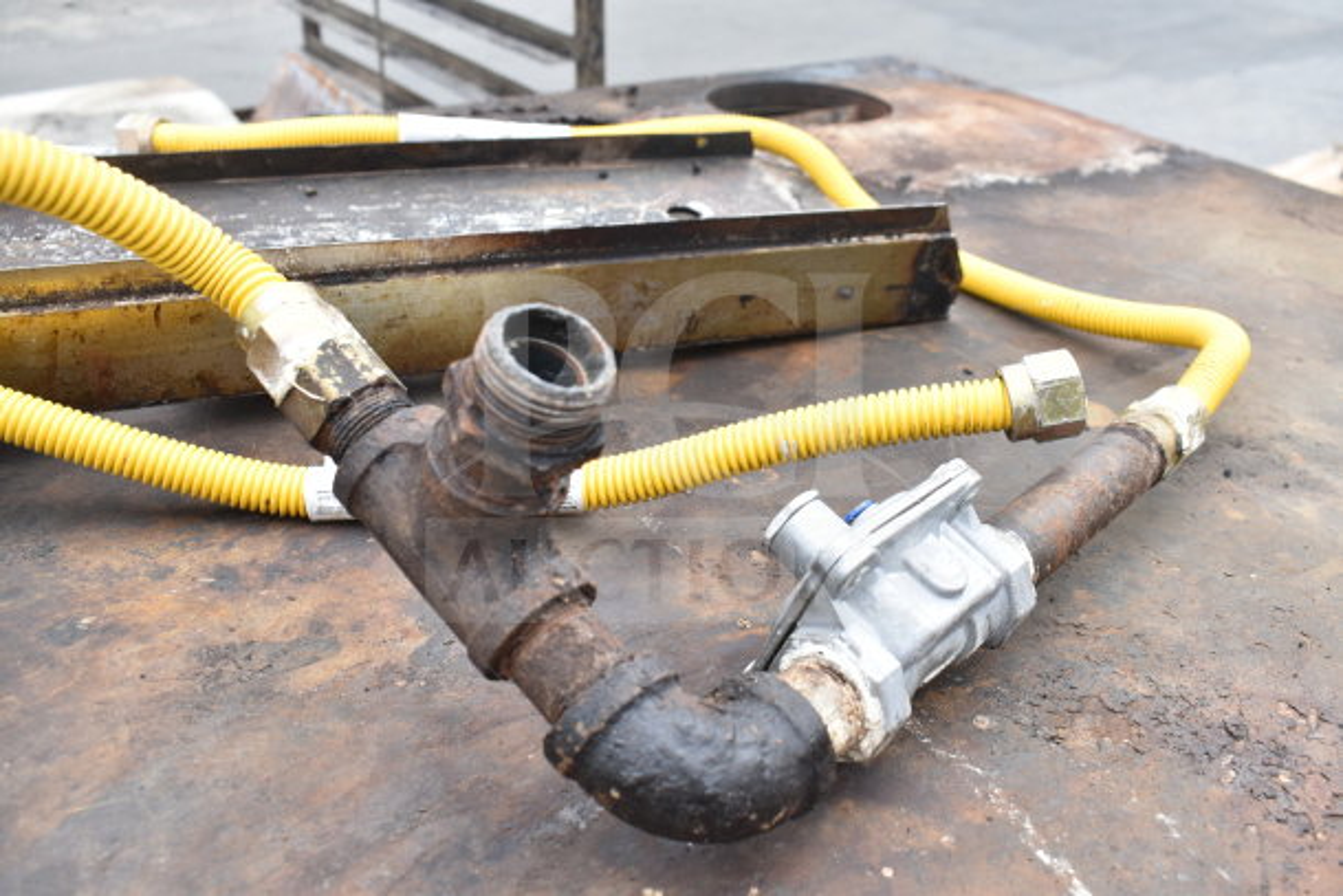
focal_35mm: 34
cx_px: 672
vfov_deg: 38.4
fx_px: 1287
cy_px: 448
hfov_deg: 55.1
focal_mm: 23
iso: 200
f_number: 6.3
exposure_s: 1/160
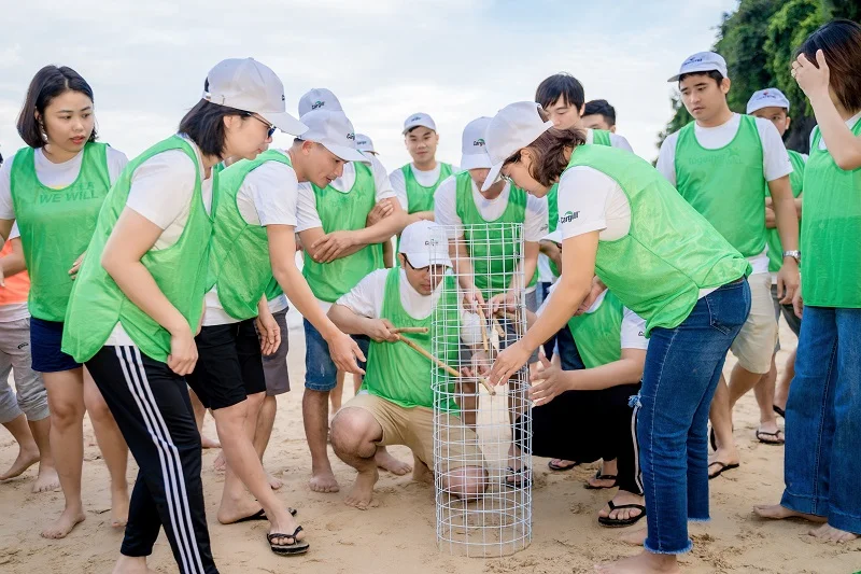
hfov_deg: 61.9
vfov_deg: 43.6
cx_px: 430
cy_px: 287
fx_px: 717
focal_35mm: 30
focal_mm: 30
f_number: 2.8
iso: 100
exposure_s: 1/200
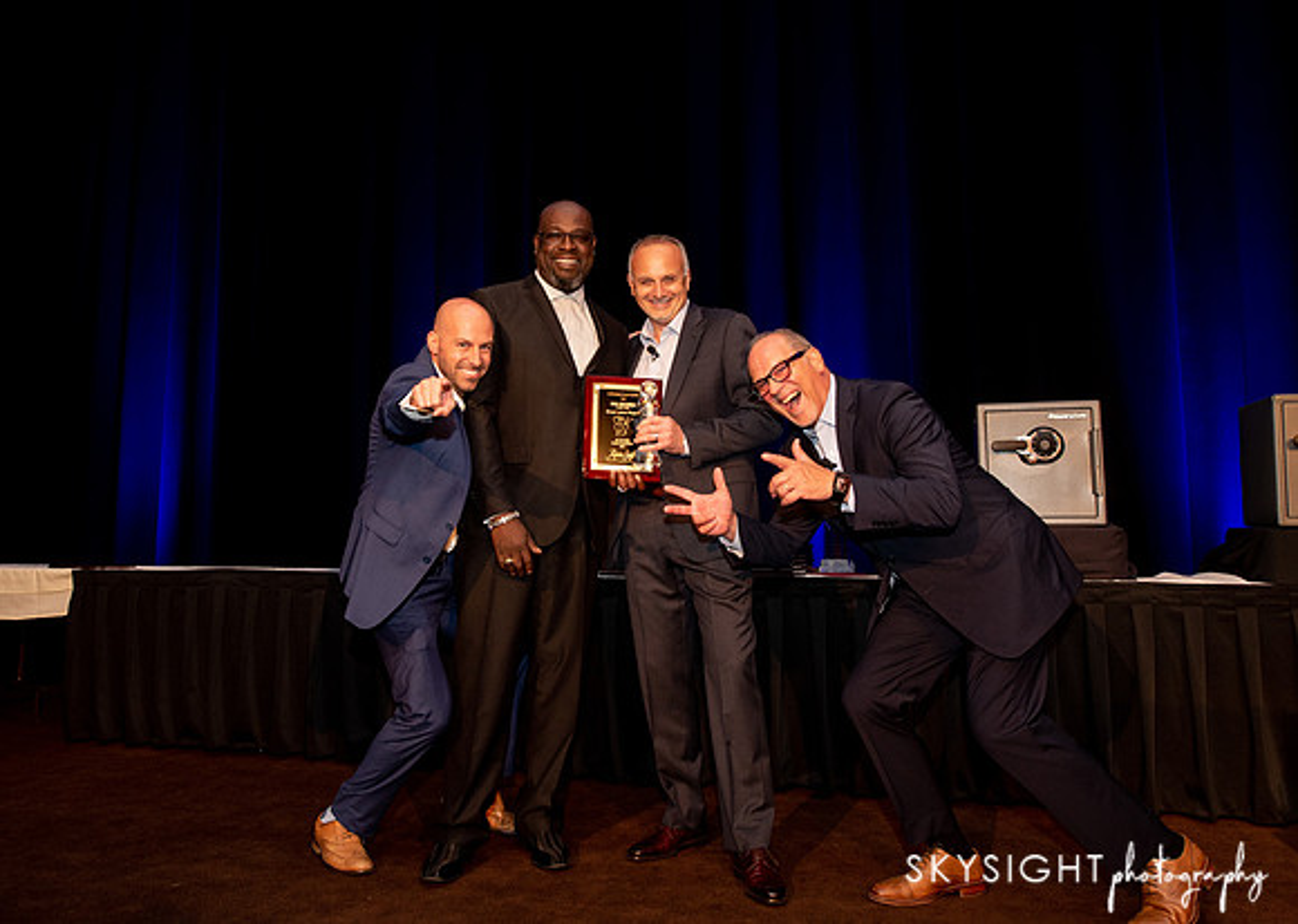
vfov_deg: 45.0
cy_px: 424
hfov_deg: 60.3
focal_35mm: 30
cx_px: 582
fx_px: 1115
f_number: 3.5
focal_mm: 24
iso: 1000
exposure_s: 1/125
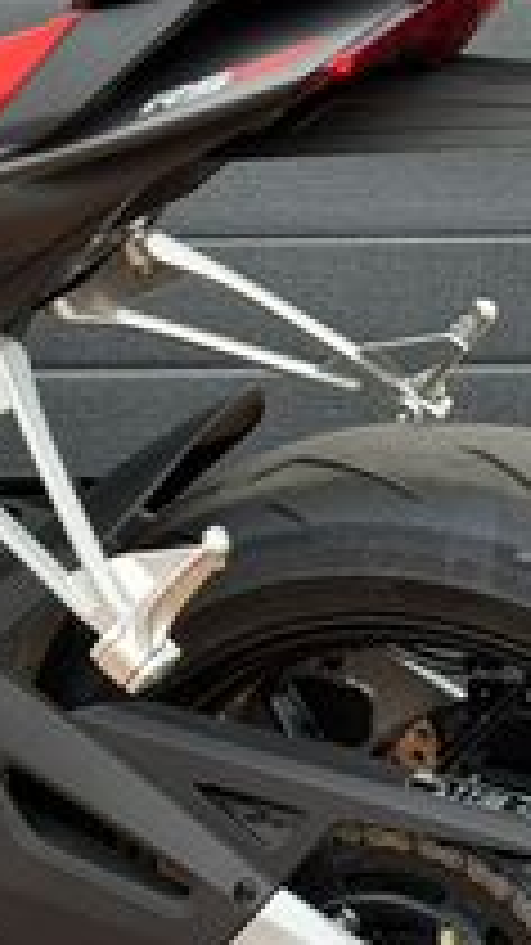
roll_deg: +1.3
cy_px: 594
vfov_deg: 13.5
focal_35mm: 159
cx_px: -387
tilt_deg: -6.8
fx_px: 3983
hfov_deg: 7.4
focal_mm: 6.76
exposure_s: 1/478
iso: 80
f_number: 1.78
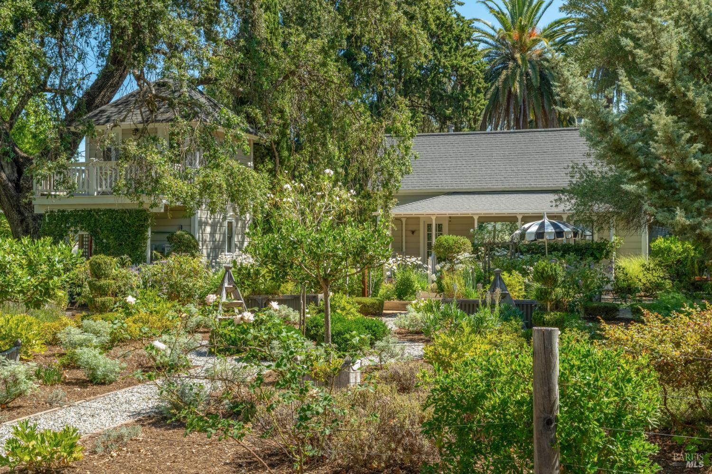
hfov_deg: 45.6
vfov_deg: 31.3
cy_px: 237
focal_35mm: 43
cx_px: 356
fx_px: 846
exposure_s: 1/4000
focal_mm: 42.8
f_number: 11
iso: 400
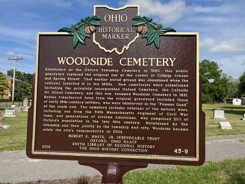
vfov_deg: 53.1
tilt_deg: +1.9
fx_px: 184
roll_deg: -0.9
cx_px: 122
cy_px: 92
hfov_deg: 67.3
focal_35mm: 26
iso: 50
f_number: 1.5
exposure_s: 1/3356
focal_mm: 5.7
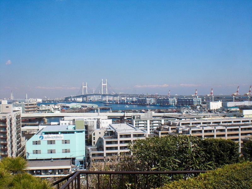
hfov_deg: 49.0
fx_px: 277
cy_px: 94
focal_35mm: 38
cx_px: 126
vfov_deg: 37.7
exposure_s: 1/500
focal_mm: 6.3
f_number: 5.6
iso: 64
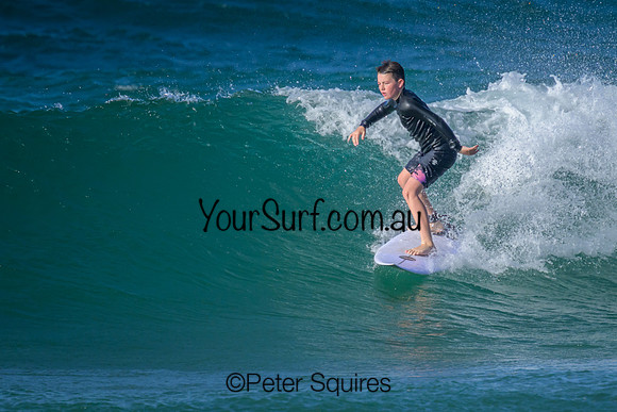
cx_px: 406
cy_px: 212
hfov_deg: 1.9
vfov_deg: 1.3
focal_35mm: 1100
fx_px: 18857
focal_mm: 800
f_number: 11
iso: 1250
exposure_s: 1/2000
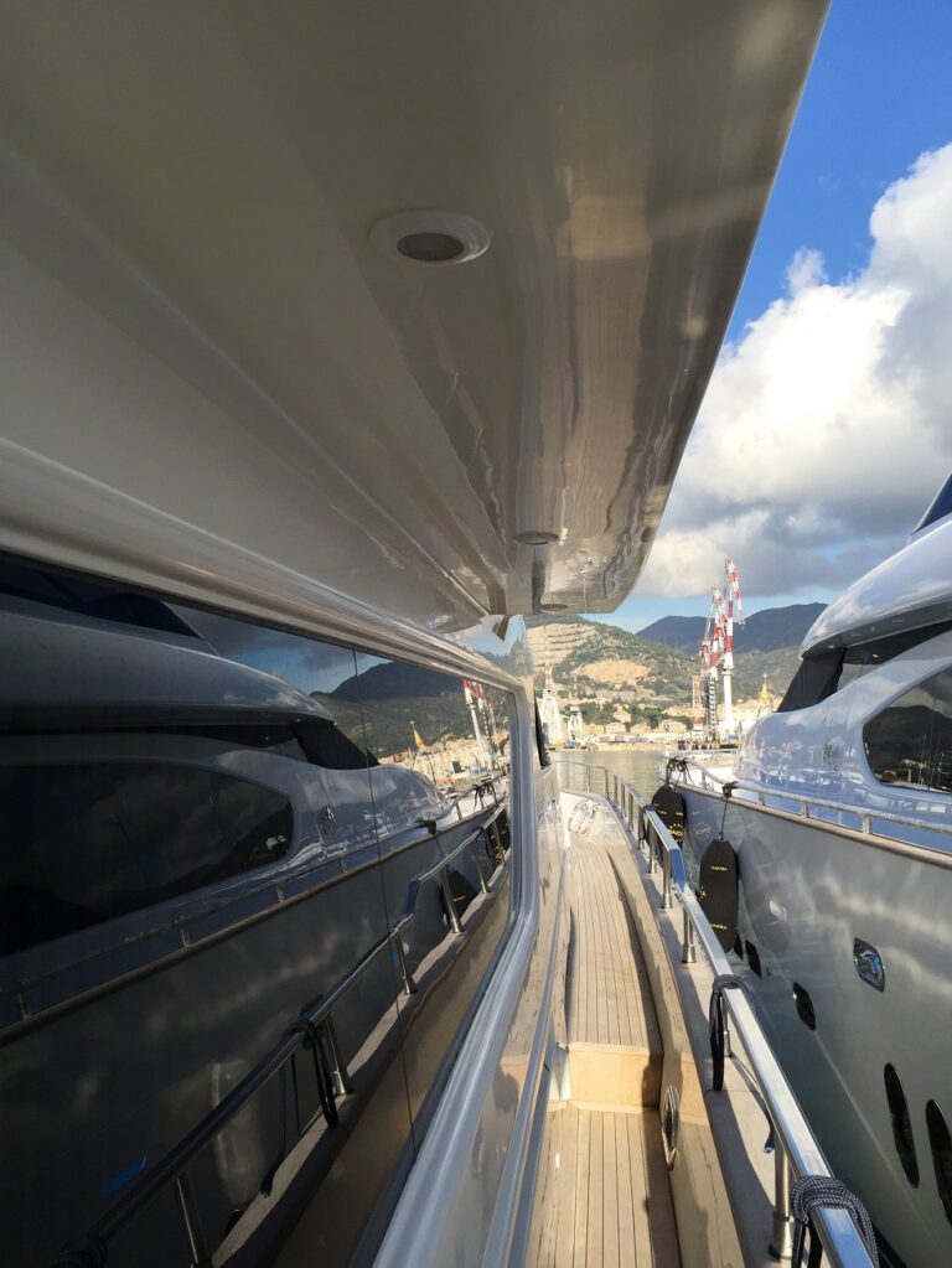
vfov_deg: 61.6
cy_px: 634
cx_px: 476
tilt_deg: +7.1
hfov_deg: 48.3
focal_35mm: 29
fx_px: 1063
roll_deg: -0.2
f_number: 2.2
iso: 32
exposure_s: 1/1522
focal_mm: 4.15
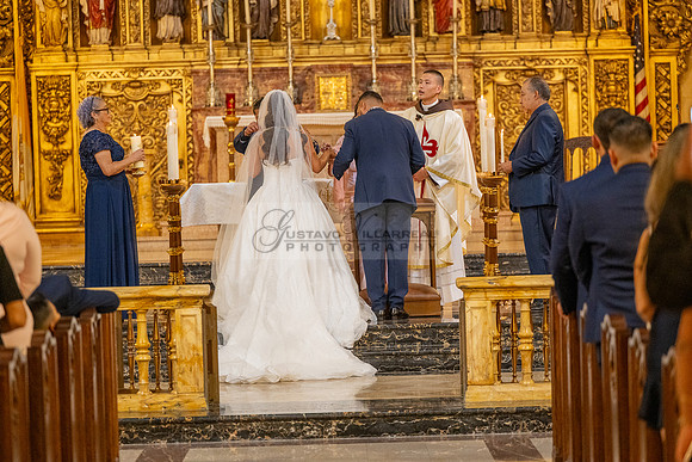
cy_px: 231
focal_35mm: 115
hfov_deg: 17.8
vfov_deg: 11.9
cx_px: 346
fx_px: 2211
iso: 2000
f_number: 2.8
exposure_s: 1/200
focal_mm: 115
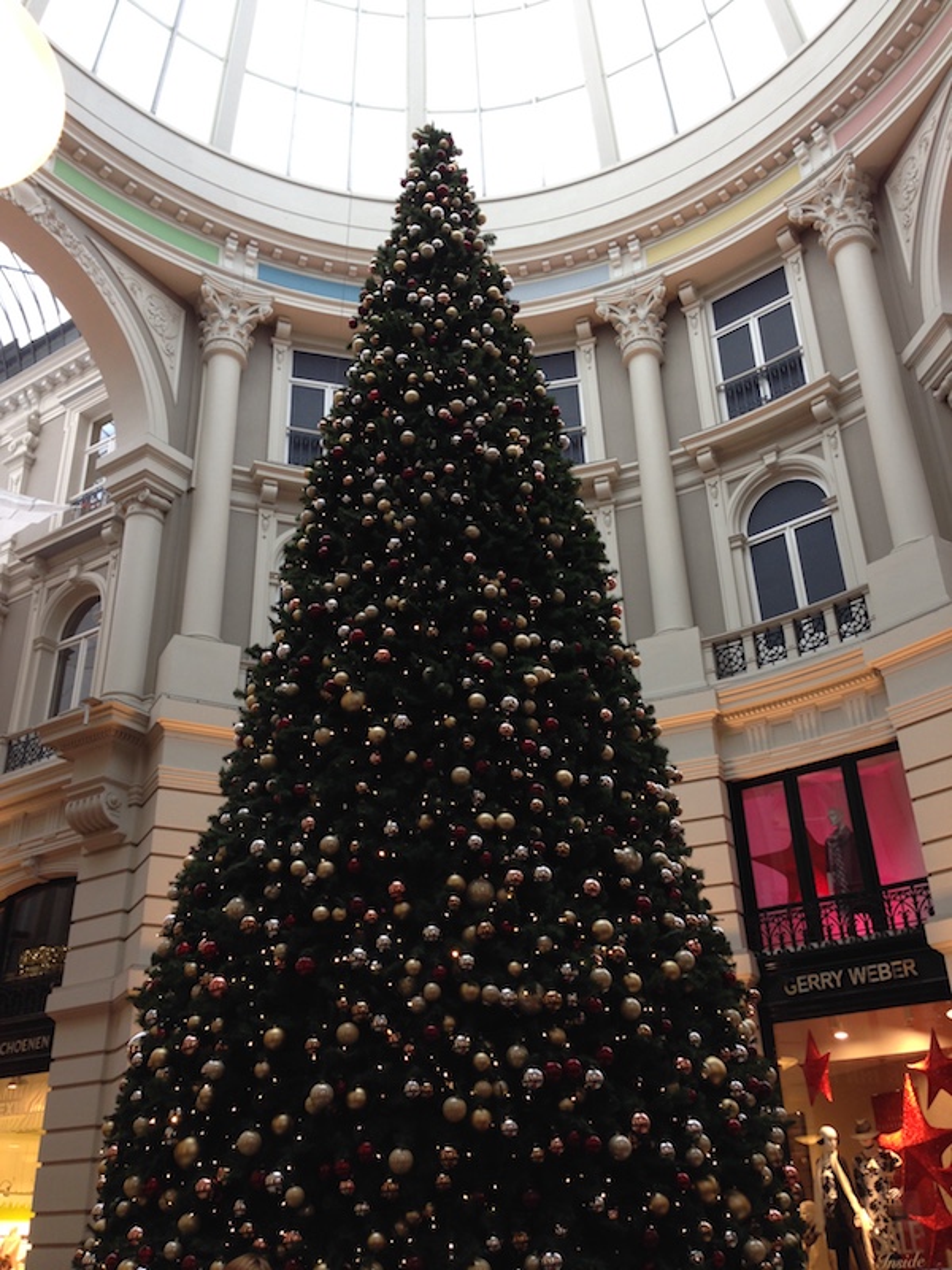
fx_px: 1210
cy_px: 635
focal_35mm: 33
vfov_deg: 55.4
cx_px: 476
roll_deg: +2.4
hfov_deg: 42.9
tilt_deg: +32.7
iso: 50
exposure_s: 1/30
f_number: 2.4
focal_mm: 4.12
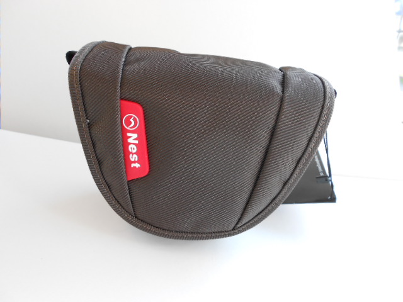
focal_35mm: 26
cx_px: 202
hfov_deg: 67.3
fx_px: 303
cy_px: 151
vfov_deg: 53.1
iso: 80
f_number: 3.2
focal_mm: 4.6
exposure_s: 1/50
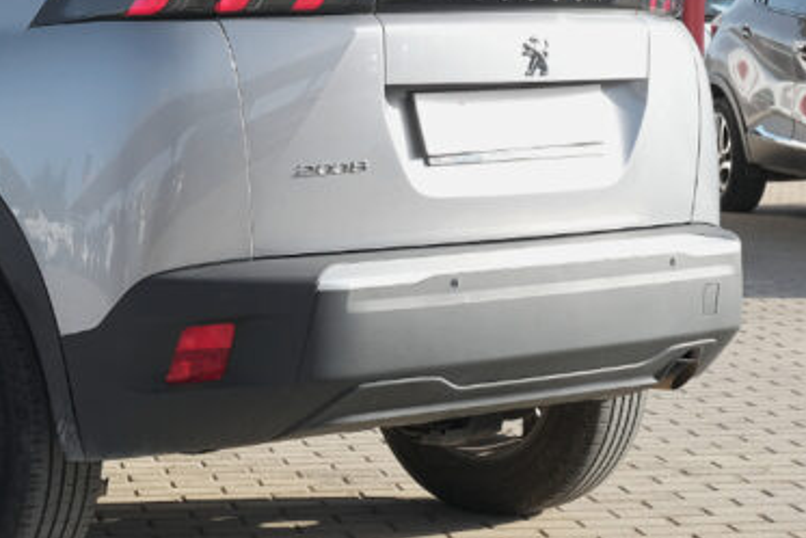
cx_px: 30
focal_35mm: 118
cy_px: 135
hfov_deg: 17.0
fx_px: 2643
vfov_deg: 11.6
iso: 160
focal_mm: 28.8
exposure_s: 1/100
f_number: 8
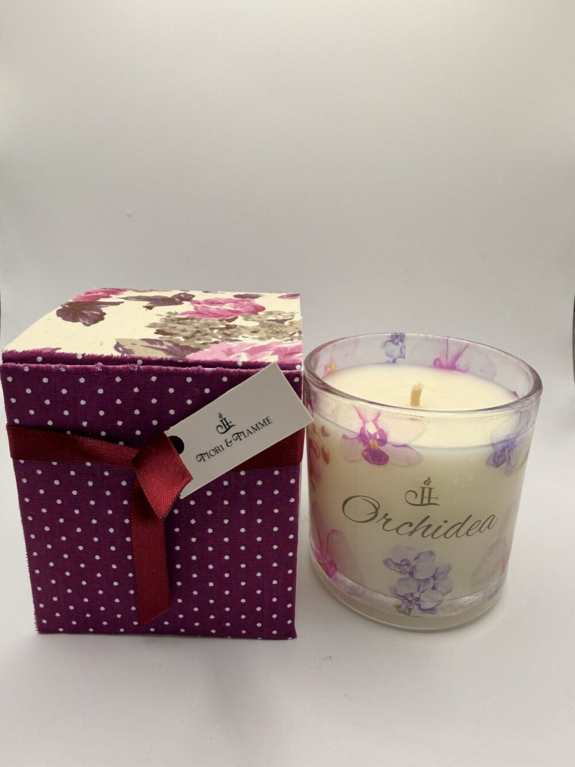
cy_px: 384
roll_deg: -0.9
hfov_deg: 56.8
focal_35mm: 24
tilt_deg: -15.0
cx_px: 288
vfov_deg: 71.6
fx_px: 531
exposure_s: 1/304
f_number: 2.2
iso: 40
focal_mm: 2.22
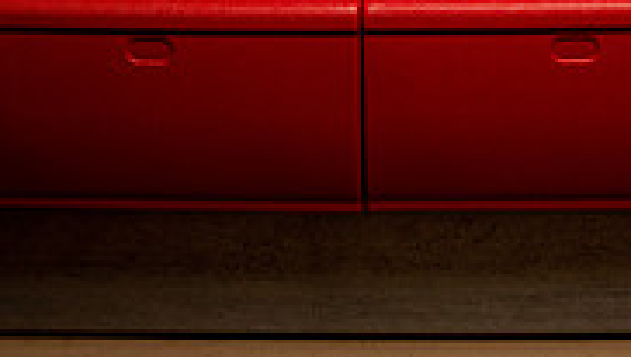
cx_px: 406
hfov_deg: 33.6
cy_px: -419
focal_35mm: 62
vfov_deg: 14.8
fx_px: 1039
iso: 100
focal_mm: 24
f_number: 7.1
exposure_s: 1/250
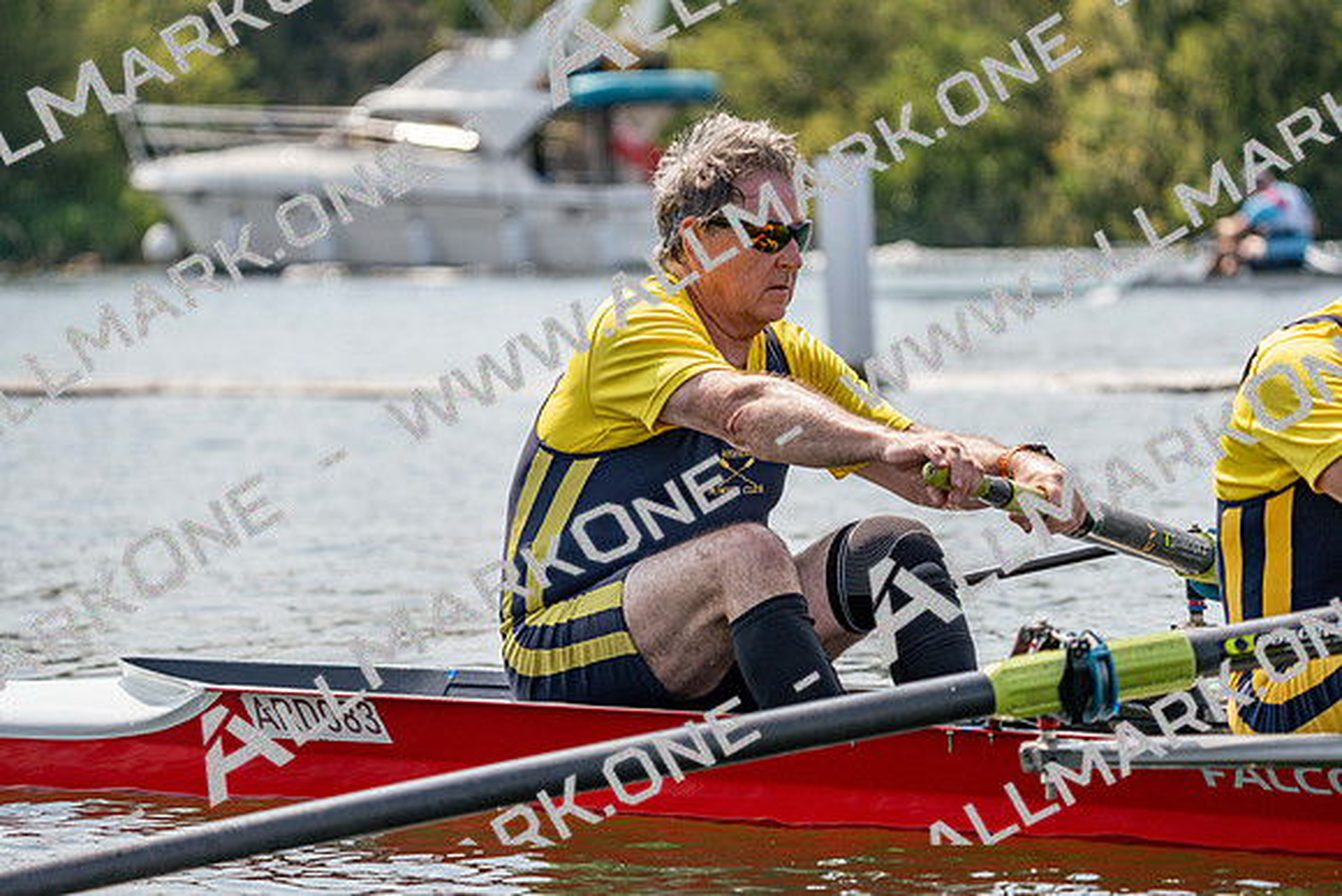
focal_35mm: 200
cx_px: 671
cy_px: 448
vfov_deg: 6.9
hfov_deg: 10.3
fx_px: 7457
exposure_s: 1/1600
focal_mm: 200
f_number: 5.6
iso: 200
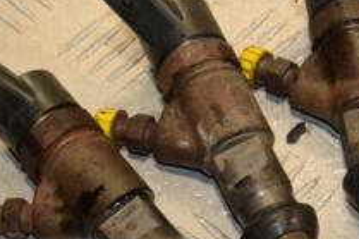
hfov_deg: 11.3
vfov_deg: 7.5
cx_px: 295
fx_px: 1804
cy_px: 229
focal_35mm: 181
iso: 800
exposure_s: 1/200
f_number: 7.1
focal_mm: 42
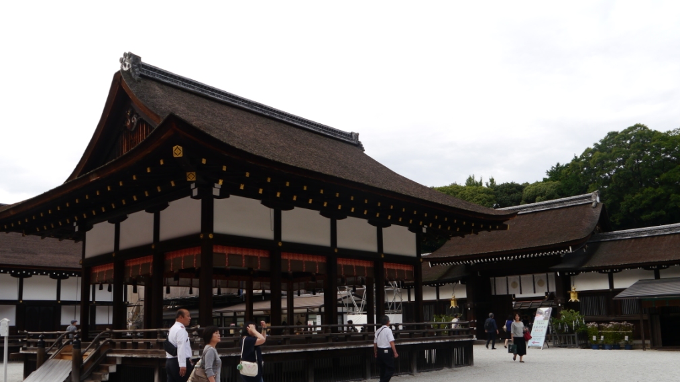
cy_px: 247
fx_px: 595
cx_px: 339
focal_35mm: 33
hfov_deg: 59.5
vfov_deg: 35.4
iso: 160
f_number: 5.6
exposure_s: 1/200
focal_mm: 15
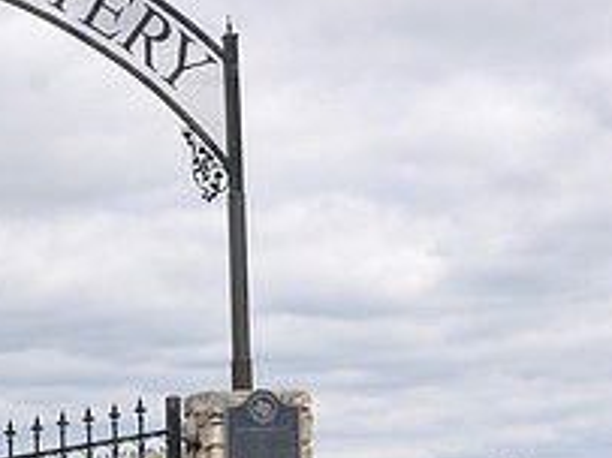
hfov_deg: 14.7
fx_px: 2332
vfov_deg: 11.2
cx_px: -12
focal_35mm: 132
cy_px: 330
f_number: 11
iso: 200
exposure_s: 1/125
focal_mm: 32
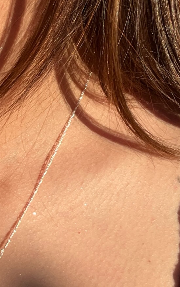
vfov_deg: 27.6
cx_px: -63
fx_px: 581
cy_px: 204
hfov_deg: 16.5
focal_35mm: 74
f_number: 2.2
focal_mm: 2.71
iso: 32
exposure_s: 1/1101
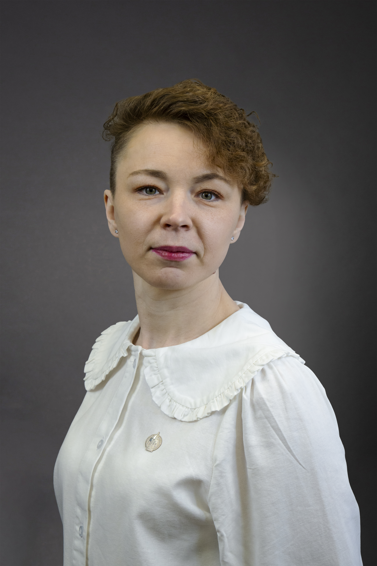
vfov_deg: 28.1
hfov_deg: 18.9
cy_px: 283
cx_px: 188
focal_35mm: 72
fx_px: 1131
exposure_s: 1/160
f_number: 5
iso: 640
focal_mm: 48
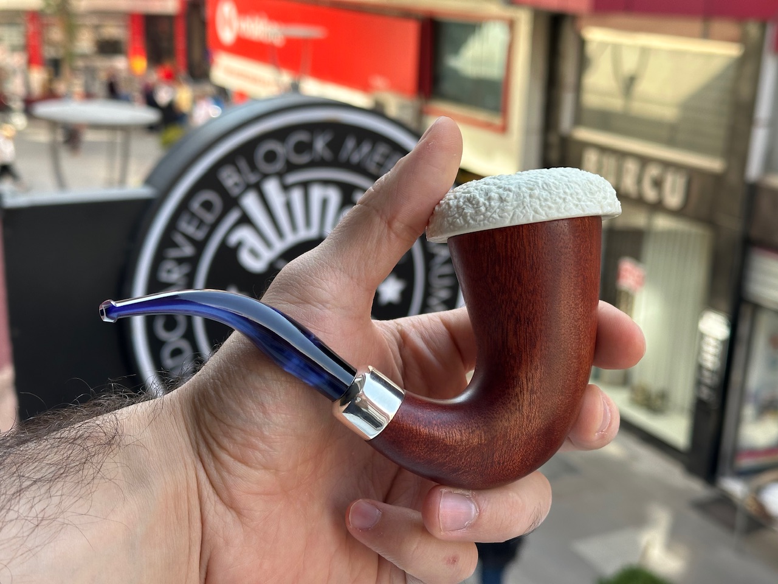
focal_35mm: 48
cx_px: 389
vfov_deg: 30.3
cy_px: 292
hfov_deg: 39.7
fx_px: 1079
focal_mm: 6.86
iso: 64
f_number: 1.78
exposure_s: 1/358
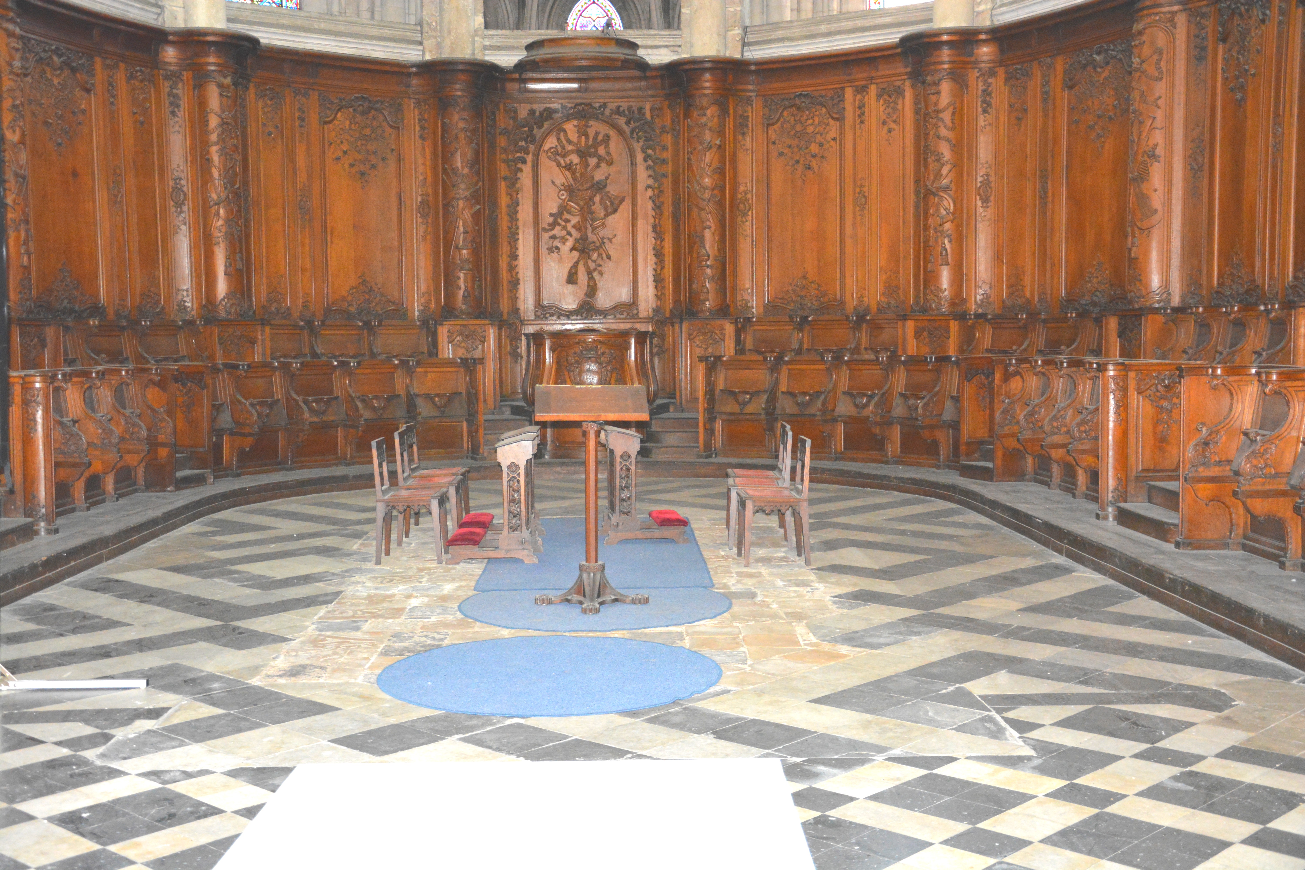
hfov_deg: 49.6
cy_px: 435
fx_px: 1414
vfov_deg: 34.2
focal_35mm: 39
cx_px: 652
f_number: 4
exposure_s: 1/60
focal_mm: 26
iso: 3200
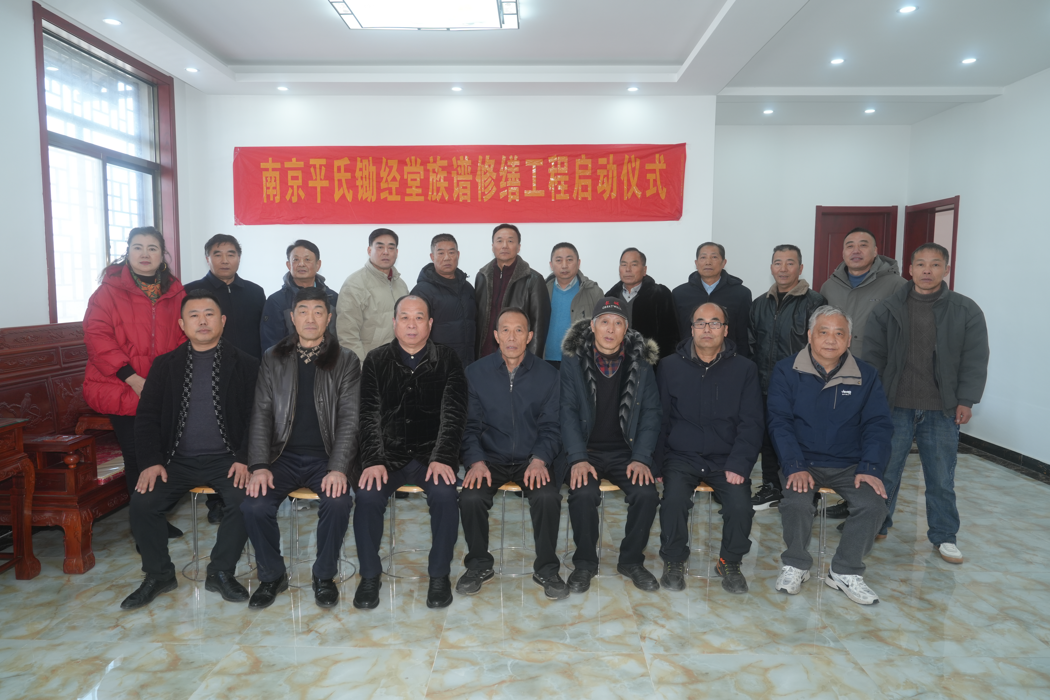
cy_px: 350
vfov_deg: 53.1
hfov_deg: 73.7
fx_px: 700
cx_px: 525
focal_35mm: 24
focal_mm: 24
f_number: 5.6
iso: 400
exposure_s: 1/50
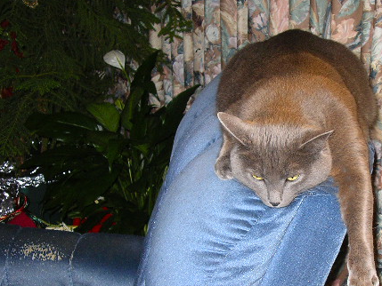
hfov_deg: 25.5
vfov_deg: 19.4
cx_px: 265
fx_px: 839
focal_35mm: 76
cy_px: 179
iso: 125
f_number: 3.3
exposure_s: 1/80
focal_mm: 7.8
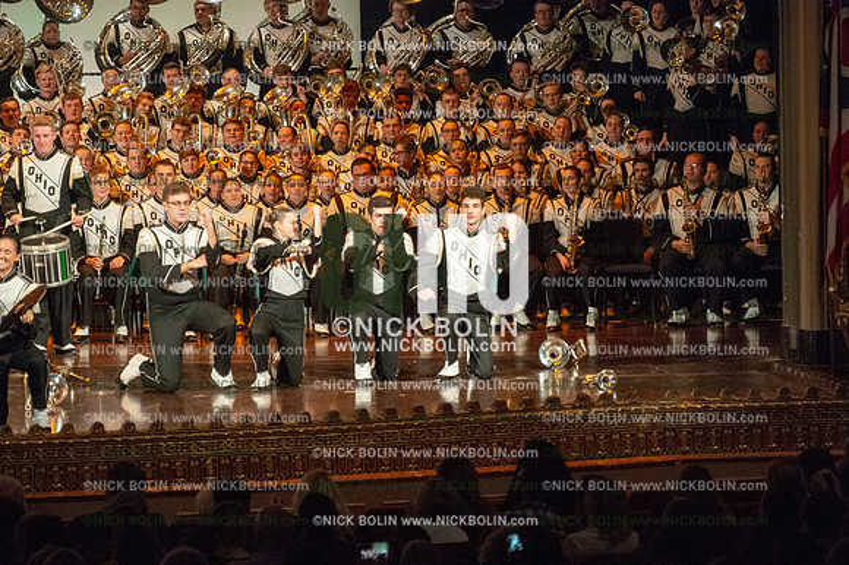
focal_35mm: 185
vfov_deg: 7.4
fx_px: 4360
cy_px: 282
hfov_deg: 11.1
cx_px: 424
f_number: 5.6
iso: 8000
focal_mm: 185
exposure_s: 1/320
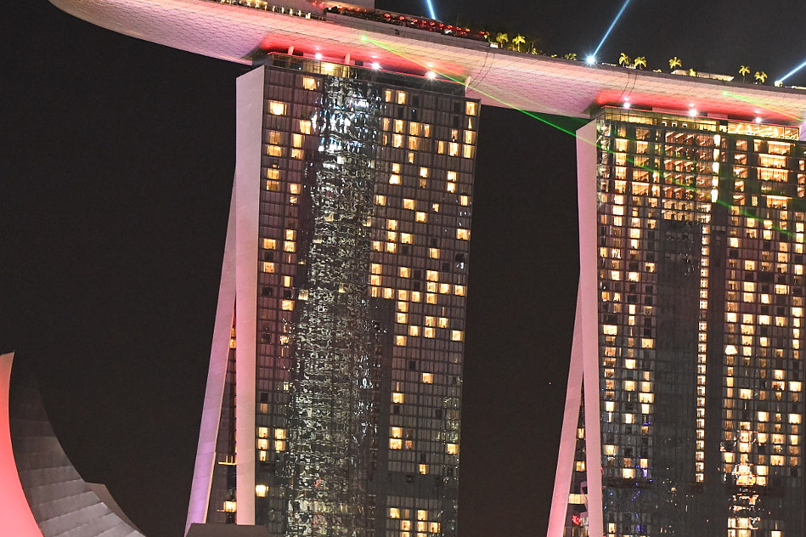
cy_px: 331
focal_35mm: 118
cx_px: 620
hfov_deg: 17.2
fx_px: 2641
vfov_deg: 11.6
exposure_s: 1/13
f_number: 4.5
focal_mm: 70
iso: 12800
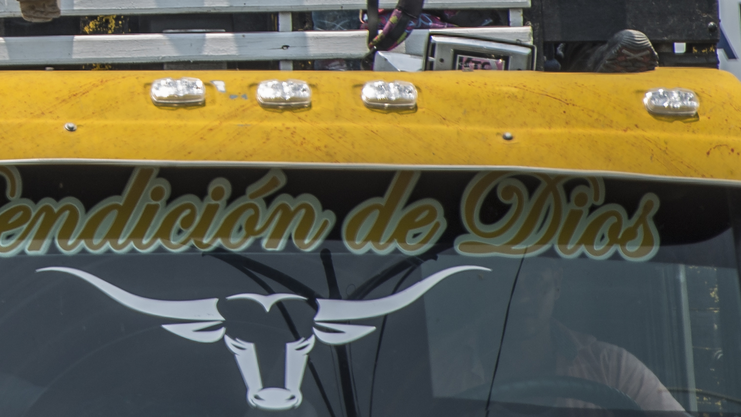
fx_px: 16347
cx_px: -391
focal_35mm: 832
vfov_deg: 1.5
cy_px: -322
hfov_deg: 2.6
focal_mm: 200
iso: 50
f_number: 2.8
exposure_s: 1/800
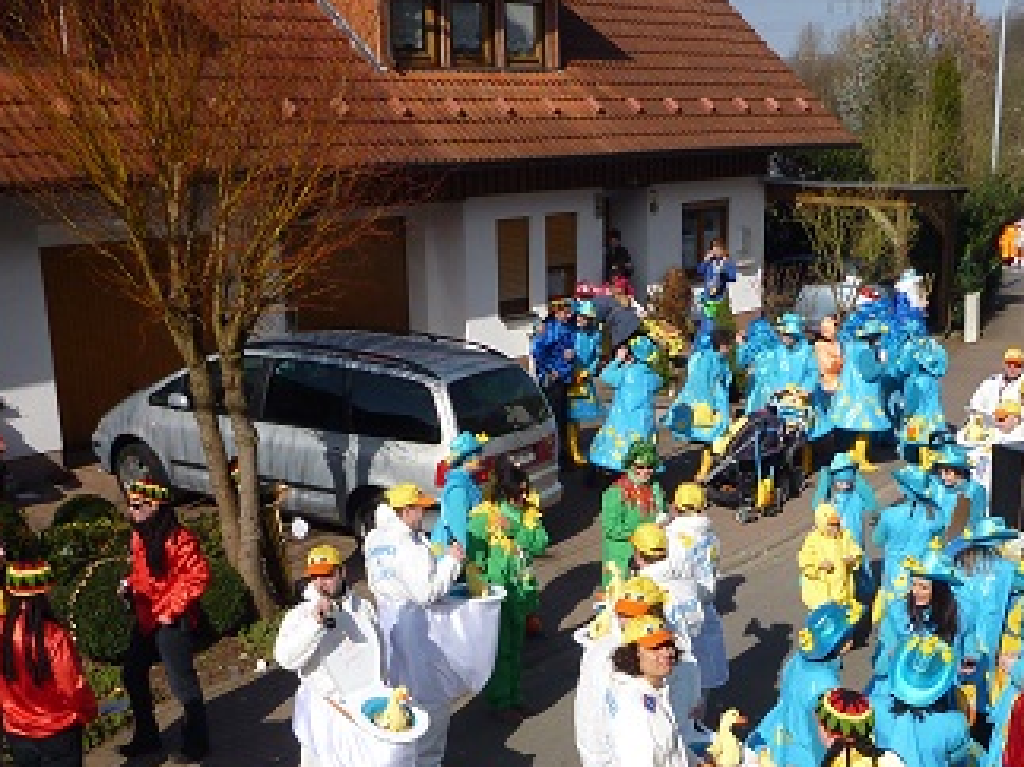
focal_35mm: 52
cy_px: 653
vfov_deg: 27.3
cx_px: 710
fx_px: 1538
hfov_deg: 36.3
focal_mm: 5
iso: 80
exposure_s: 1/1000
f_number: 3.3
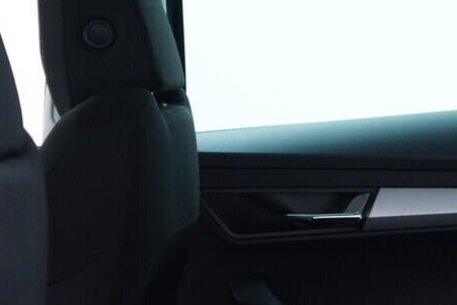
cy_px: 295
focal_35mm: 115
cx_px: 451
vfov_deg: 11.8
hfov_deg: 17.4
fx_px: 1460
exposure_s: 1/40
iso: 200
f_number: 2.8
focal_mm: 24
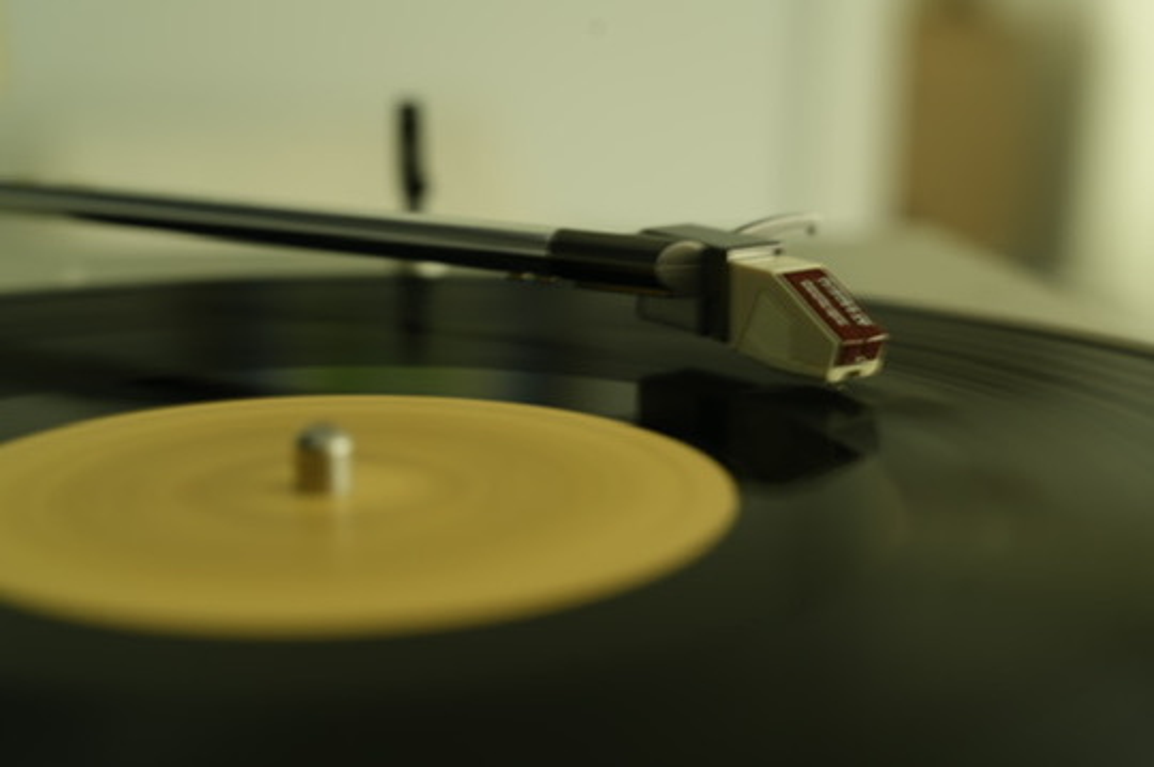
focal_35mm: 70
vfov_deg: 19.4
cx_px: 577
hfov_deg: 28.9
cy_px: 384
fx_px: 2242
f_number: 5
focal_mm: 70
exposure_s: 1.6
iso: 160
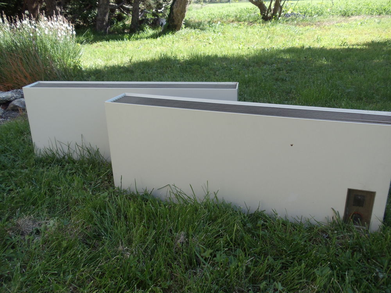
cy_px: 146
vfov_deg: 32.9
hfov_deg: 42.9
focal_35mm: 44
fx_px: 497
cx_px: 196
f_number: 3.5
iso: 100
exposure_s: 1/320
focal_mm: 6
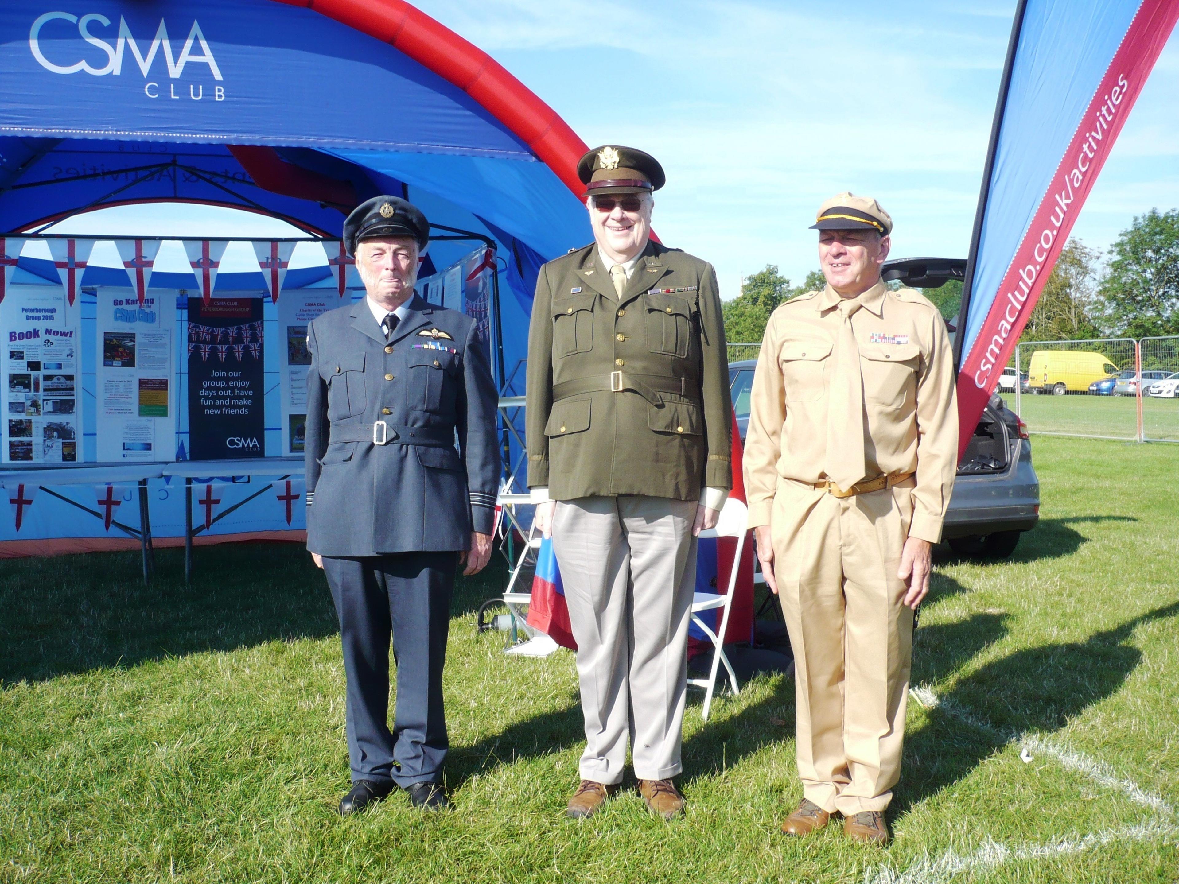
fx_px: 1192
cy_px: 442
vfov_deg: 40.7
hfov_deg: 52.6
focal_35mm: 35
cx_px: 590
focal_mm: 5.8
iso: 100
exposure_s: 1/125
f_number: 8
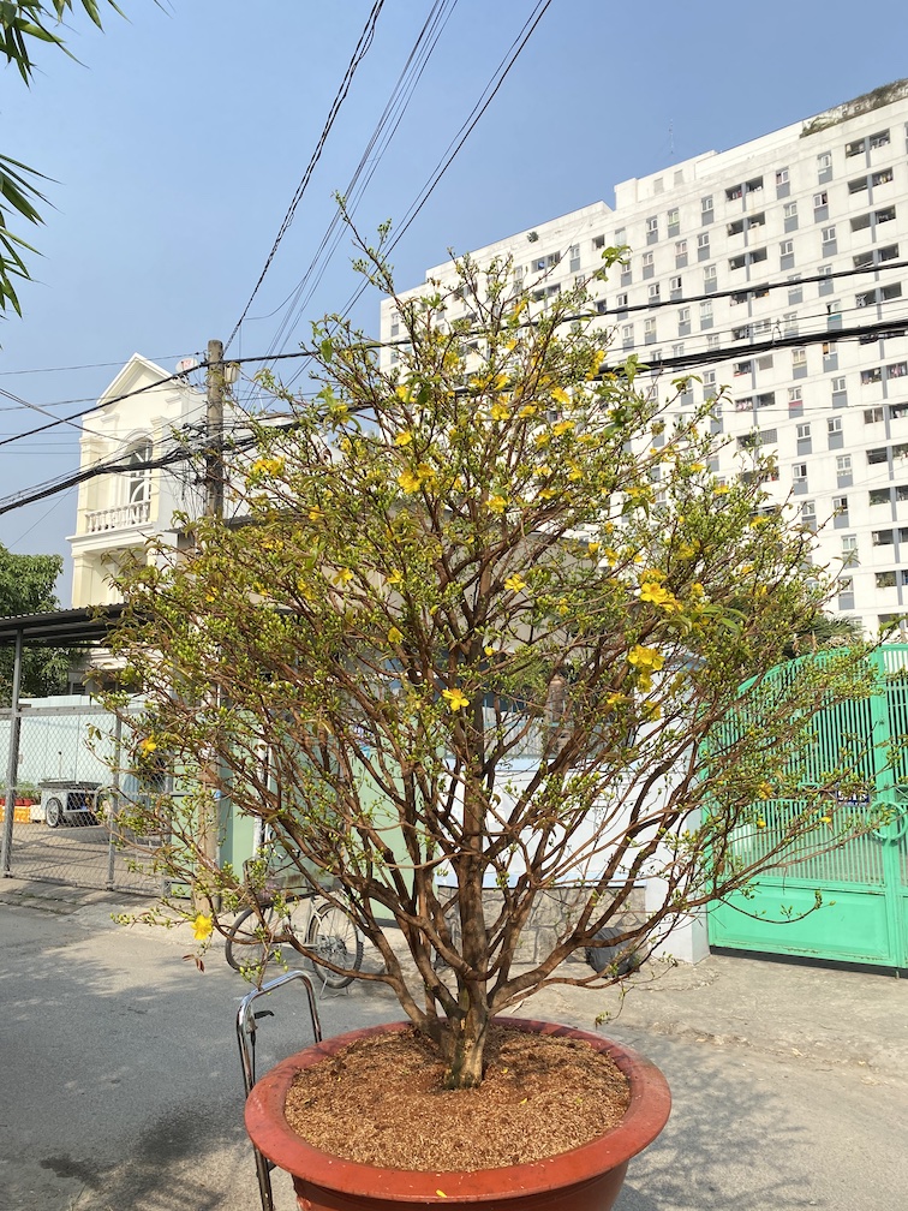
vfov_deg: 67.3
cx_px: 454
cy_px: 606
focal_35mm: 26
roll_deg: -0.5
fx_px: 909
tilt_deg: +9.7
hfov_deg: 53.1
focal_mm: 4.25
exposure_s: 1/1245
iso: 32
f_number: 1.8
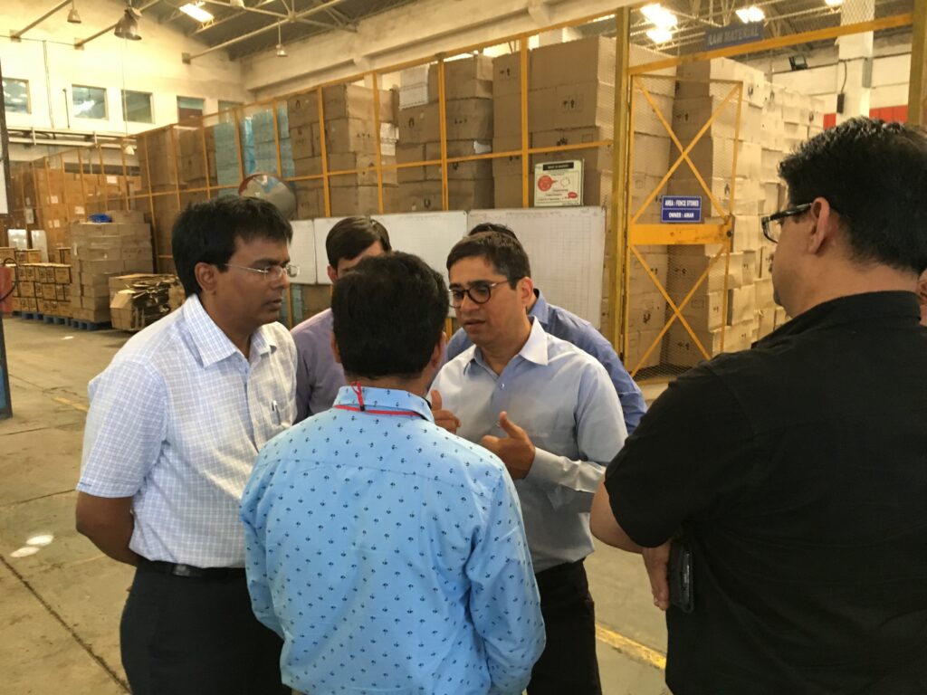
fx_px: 777
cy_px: 348
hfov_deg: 61.7
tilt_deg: -8.1
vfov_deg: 48.2
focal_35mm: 29
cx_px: 464
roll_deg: +1.0
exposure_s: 1/25
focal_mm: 4.15
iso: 200
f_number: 2.2
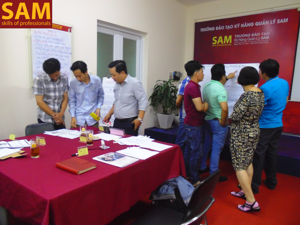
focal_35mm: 26
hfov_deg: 67.3
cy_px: 112
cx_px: 150
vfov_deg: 53.1
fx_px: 225
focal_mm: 4.6
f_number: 3.5
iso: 400
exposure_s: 1/13
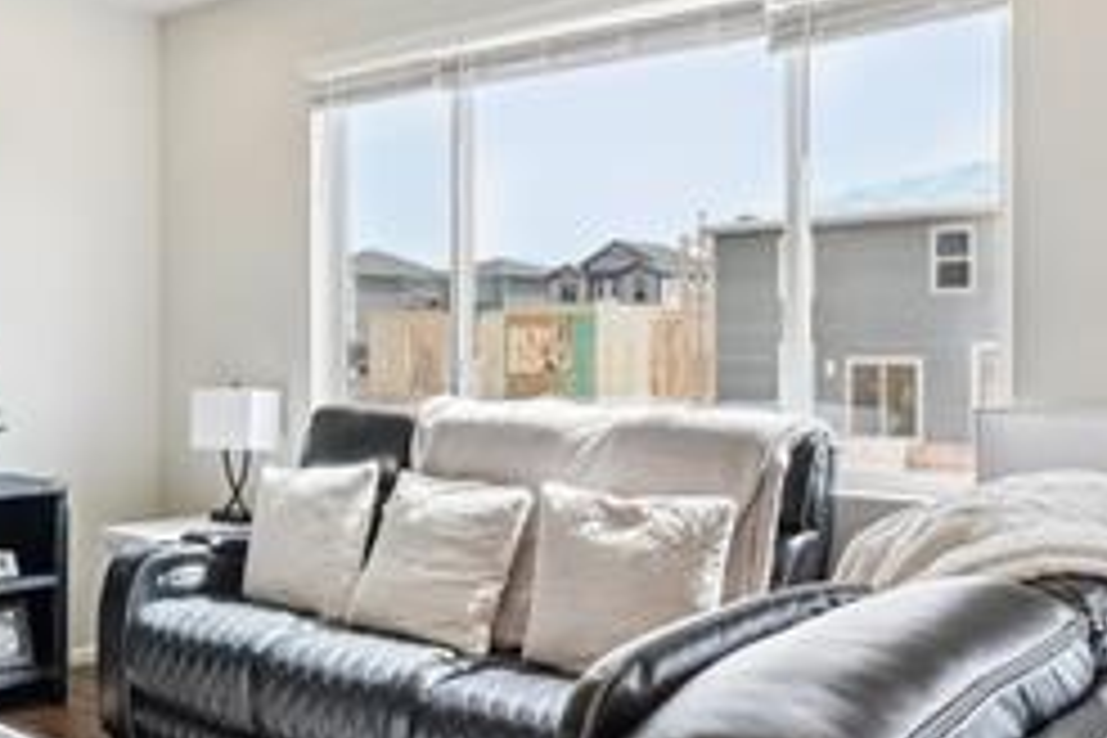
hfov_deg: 47.8
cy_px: 346
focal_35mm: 39
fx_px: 1199
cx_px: 288
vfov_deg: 34.2
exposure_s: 1/30
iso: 800
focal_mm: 10
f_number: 8
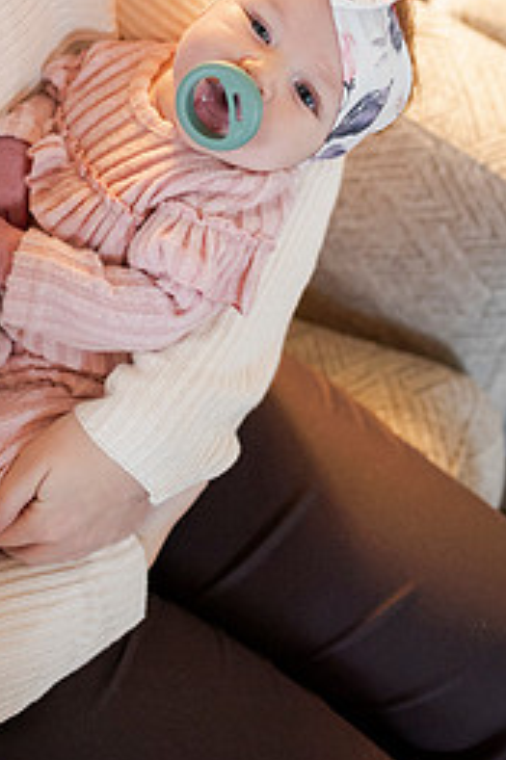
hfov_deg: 22.5
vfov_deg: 32.4
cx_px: 185
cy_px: 136
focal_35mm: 60
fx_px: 1267
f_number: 2.5
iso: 2000
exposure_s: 1/125
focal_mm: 35
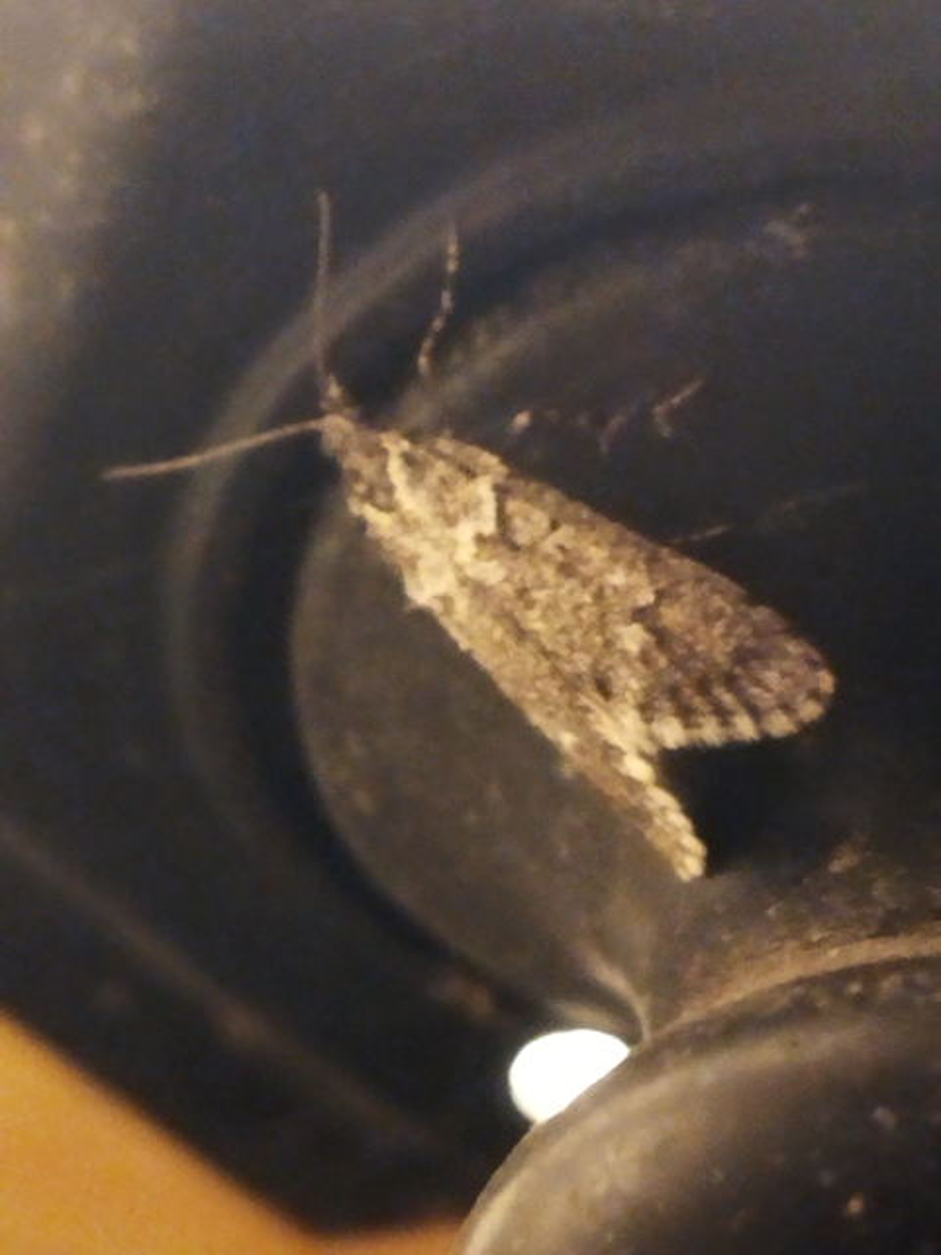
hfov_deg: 51.4
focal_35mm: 27
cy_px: 628
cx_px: 470
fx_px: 979
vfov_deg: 65.3
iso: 856
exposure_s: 1/20
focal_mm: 4.71
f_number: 1.79
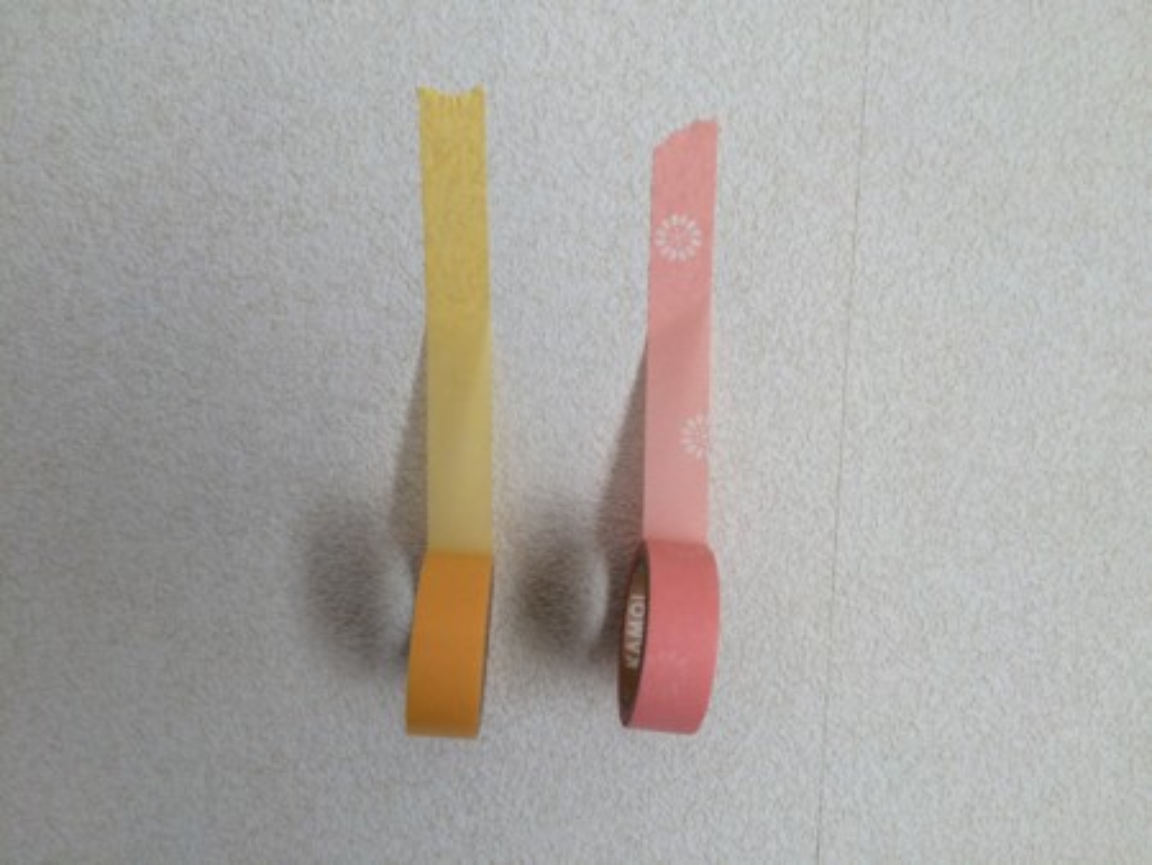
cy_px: 432
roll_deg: -0.4
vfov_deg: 48.3
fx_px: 966
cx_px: 576
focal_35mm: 29
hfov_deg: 61.6
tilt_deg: -7.7
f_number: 2.2
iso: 50
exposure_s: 1/120
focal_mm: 4.15
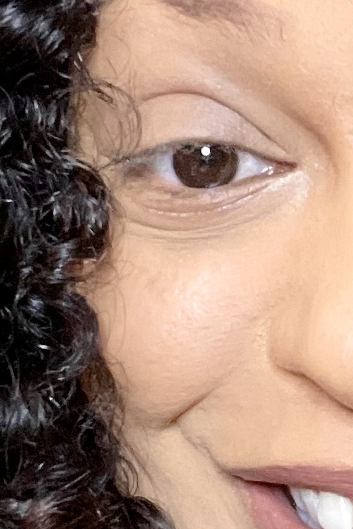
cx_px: 405
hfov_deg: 11.4
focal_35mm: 118
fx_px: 1737
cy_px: 264
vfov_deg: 17.4
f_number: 2.2
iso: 320
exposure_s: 1/30
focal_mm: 2.71
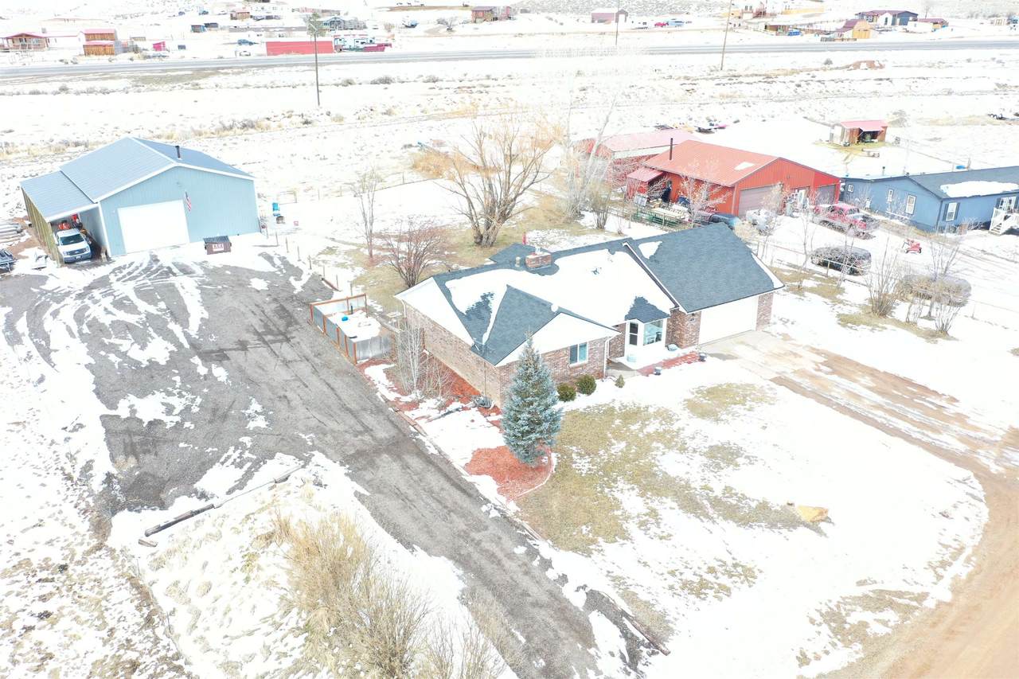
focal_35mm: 28
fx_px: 792
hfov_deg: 65.5
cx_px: 510
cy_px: 340
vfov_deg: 46.4
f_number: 3.2
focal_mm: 10.26
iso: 100
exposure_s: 1/50
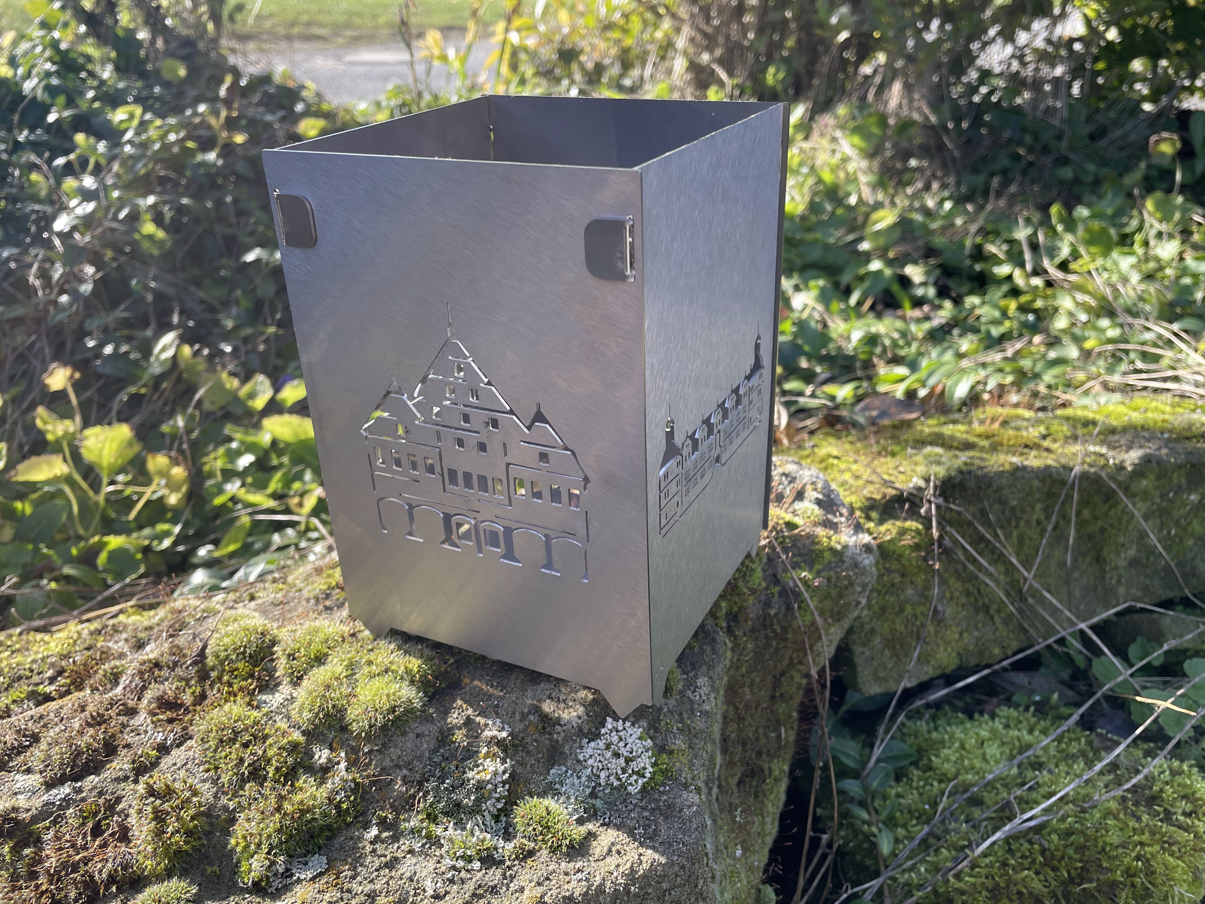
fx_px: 975
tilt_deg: -24.2
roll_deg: -0.9
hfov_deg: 63.4
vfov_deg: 49.7
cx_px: 584
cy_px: 448
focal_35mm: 28
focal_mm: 4.2
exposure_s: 1/600
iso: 32
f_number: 1.6
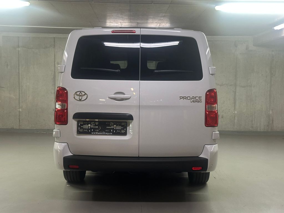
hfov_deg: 39.7
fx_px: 394
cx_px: 142
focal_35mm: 48
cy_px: 106
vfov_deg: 30.3
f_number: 1.78
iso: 200
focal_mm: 6.86
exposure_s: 1/50
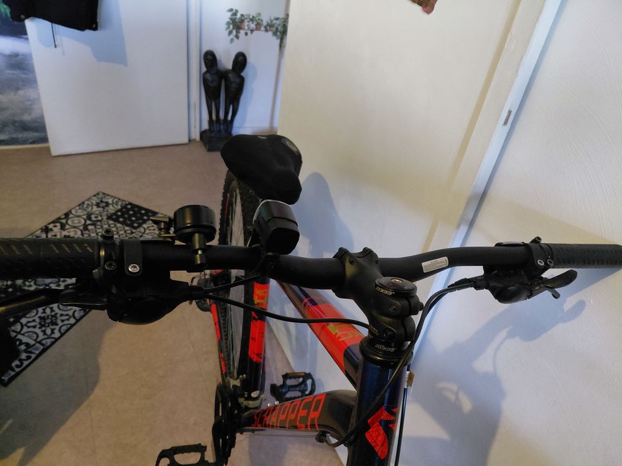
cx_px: 311
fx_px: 449
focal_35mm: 25
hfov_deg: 69.4
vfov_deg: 54.9
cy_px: 233
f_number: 1.8
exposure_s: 1/25
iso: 800
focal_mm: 4.69
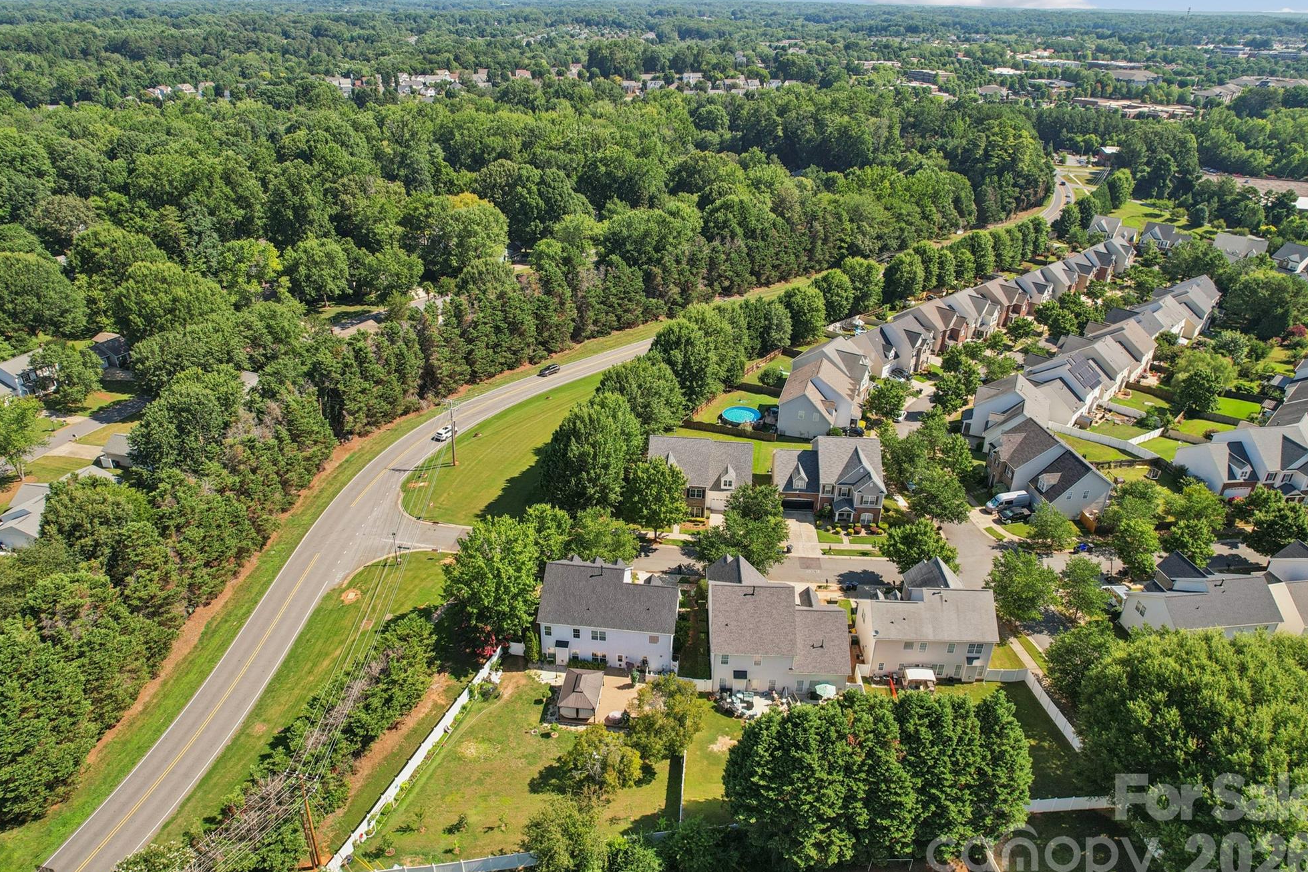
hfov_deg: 76.1
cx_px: 644
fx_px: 836
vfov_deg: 55.1
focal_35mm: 23
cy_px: 449
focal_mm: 8.4
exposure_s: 1/160
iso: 100
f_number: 2.8
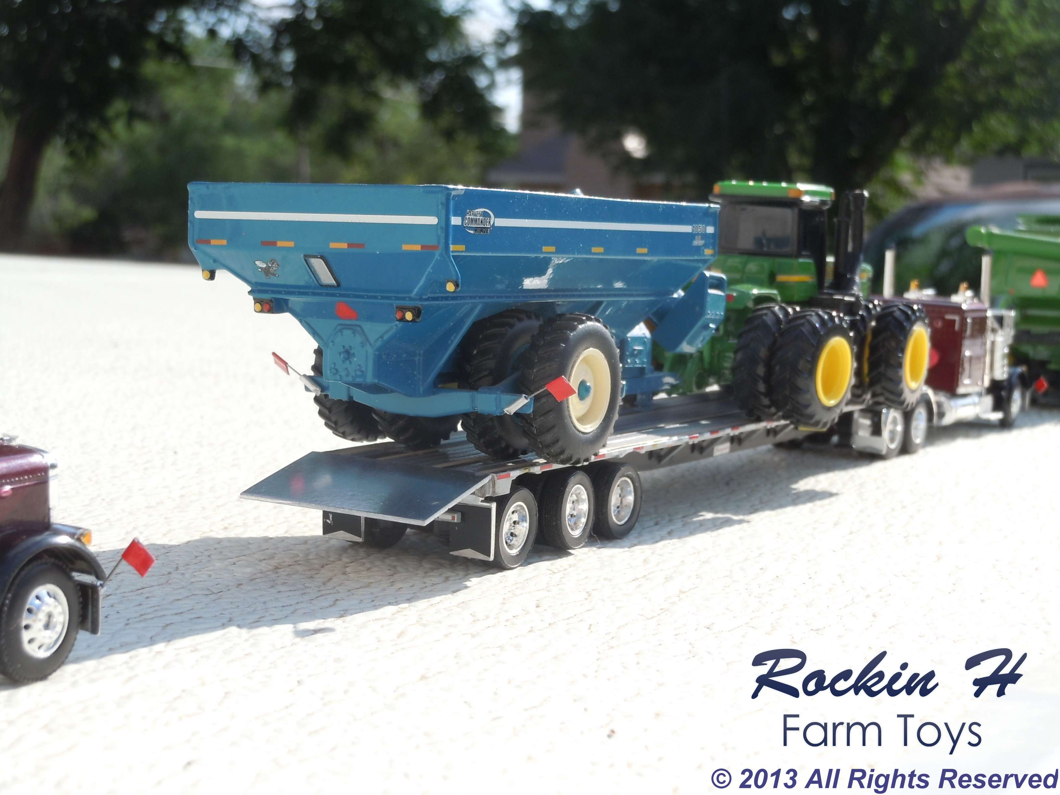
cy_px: 398
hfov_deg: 30.7
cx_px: 530
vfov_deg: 23.3
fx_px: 1929
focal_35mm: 63
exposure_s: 1/320
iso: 100
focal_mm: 11.2
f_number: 5
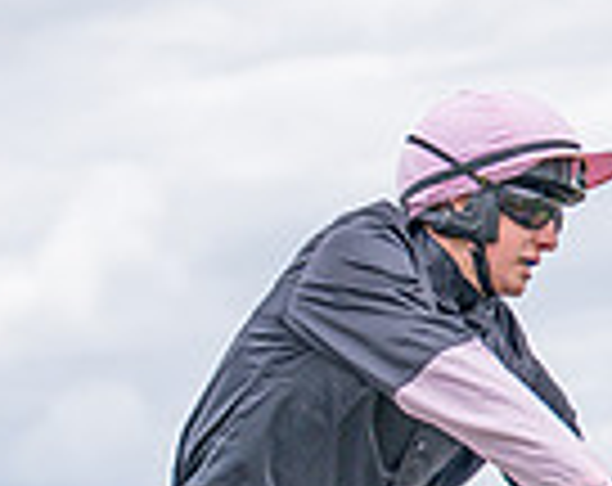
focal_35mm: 353
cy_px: 988
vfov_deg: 4.3
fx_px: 6376
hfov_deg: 5.5
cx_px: 182
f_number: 2.8
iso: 200
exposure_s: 1/1600
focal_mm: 70
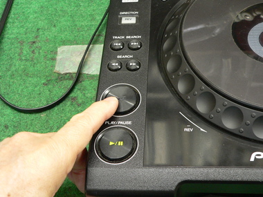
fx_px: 380
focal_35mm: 50
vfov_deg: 29.1
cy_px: 98
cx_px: 132
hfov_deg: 38.2
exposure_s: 1/10
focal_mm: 8.3
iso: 200
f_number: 2.8
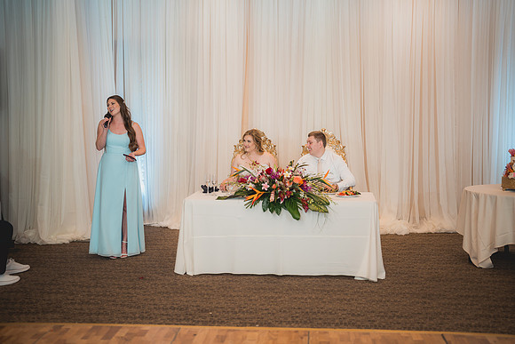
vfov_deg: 27.0
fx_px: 715
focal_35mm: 50
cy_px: 172
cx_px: 258
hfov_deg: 39.6
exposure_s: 1/250
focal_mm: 50
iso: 200
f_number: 1.2
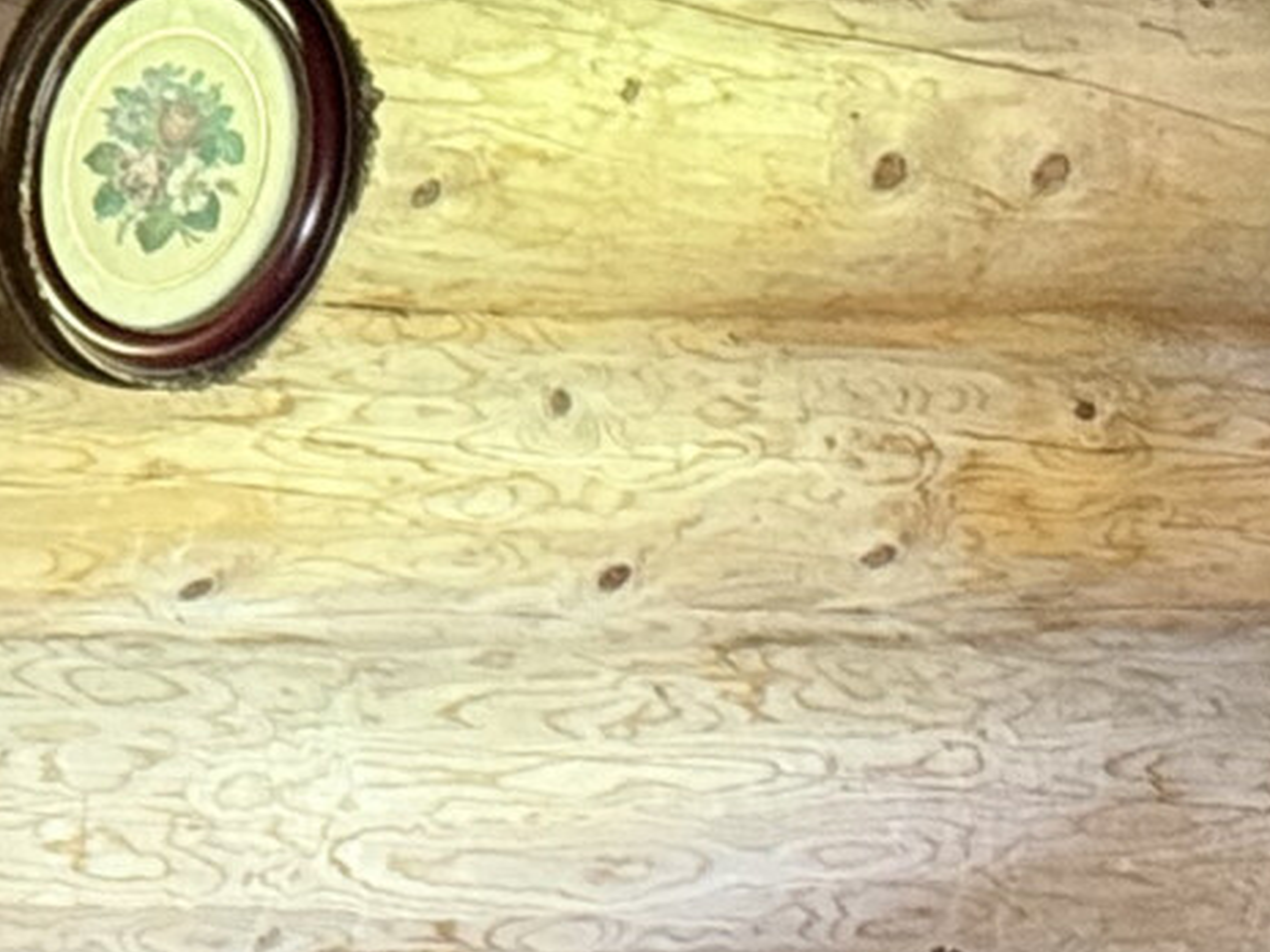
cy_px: 709
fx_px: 9722
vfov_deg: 5.6
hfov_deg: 7.2
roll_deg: -4.0
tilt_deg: -5.8
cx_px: -1125
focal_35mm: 265
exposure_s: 1/40
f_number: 1.78
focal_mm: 6.76
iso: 500
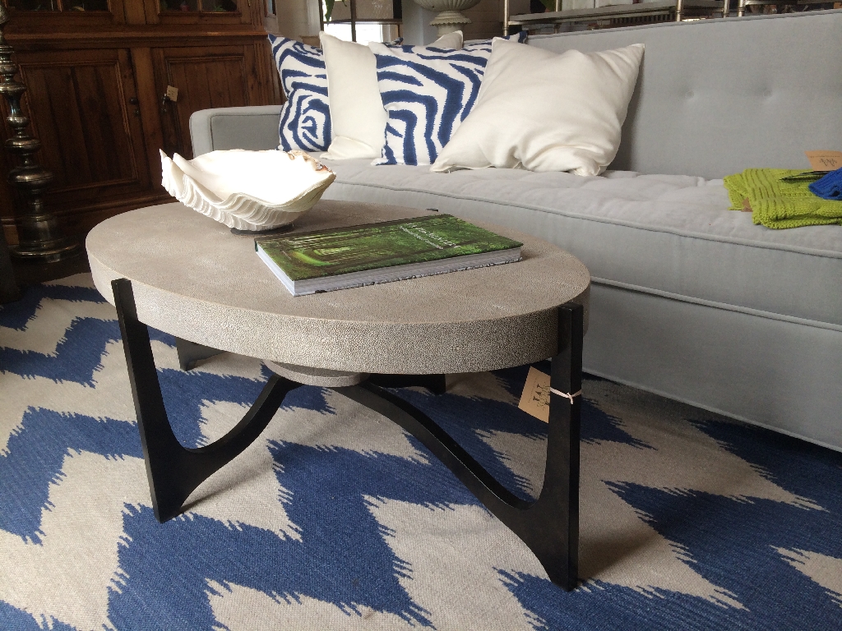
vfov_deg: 46.8
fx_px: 730
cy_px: 316
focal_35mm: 30
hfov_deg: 60.0
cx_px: 421
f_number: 2.2
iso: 64
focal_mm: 4.12
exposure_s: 1/120
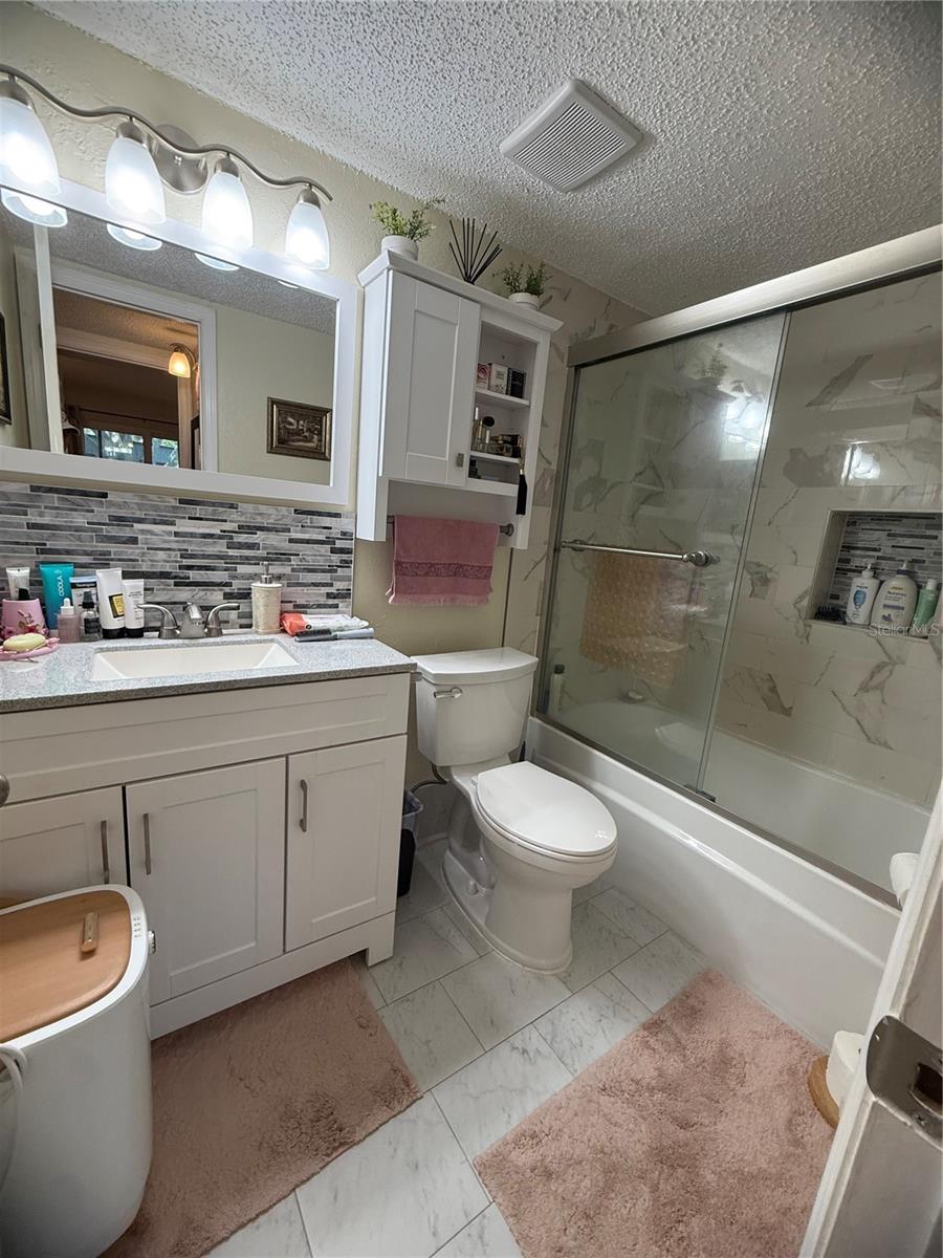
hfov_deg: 85.7
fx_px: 509
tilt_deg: -10.2
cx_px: 472
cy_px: 629
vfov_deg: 102.1
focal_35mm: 14
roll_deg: -6.3
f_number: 2.2
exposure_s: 1/120
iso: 200
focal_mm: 2.22
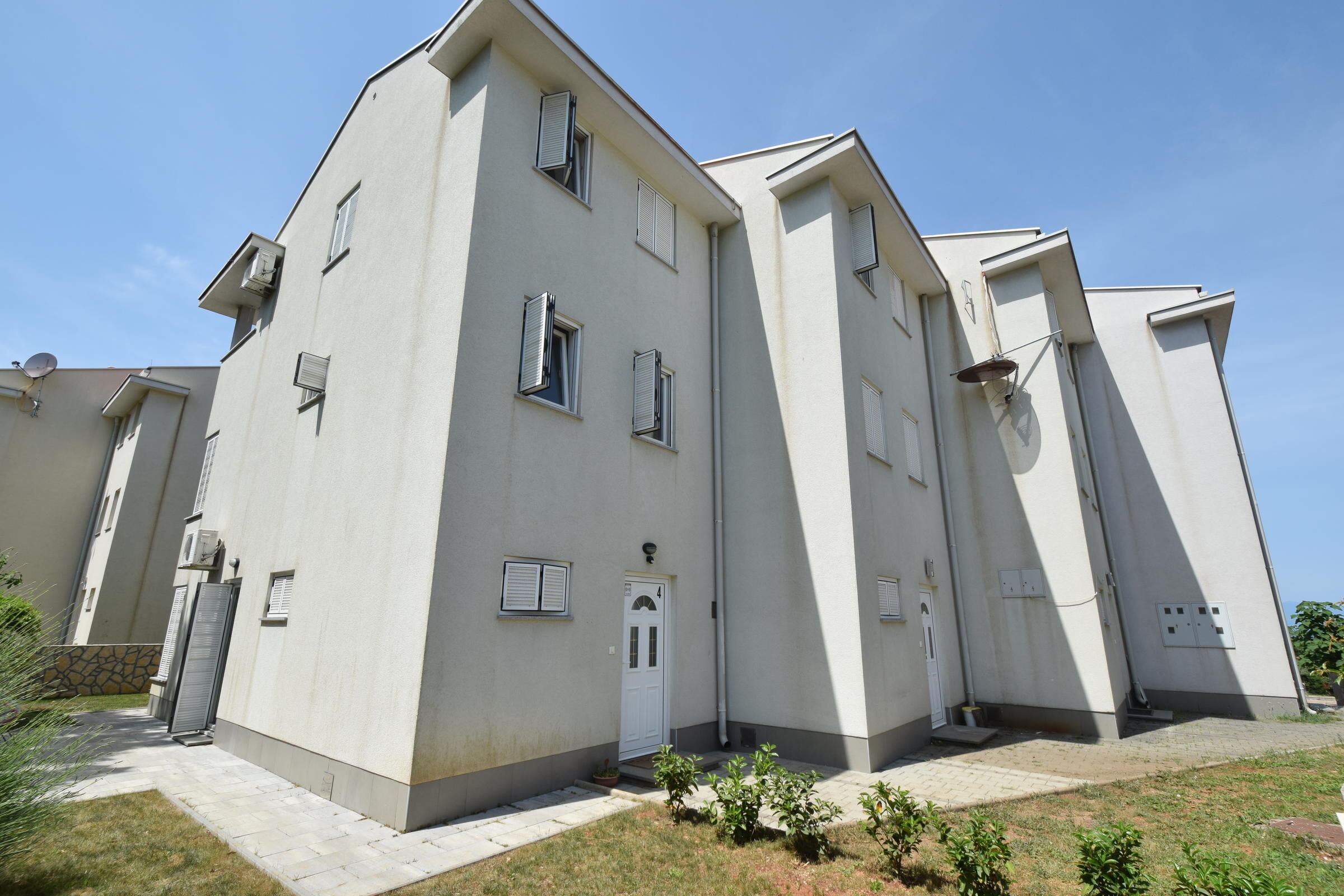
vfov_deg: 77.3
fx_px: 560
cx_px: 672
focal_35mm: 15
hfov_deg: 100.4
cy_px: 448
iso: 200
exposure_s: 1/400
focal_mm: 10
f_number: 8
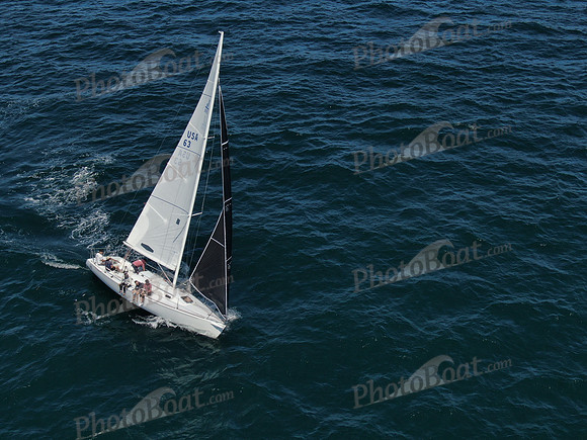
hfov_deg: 40.4
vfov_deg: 30.9
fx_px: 797
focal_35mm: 47
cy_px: 220
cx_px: 294
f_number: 3.8
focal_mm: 8.42
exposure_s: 1/1250
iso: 100
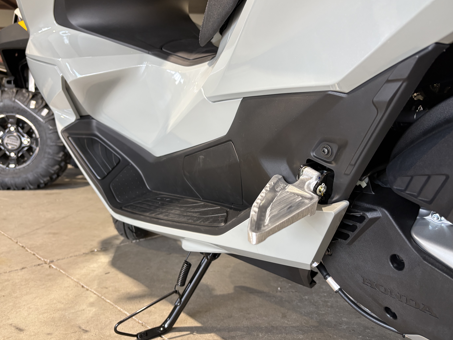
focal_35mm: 27
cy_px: 167
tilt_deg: -4.2
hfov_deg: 65.3
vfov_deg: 51.4
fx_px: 353
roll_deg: -0.7
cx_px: 223
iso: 160
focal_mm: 5.96
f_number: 1.6
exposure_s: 1/60
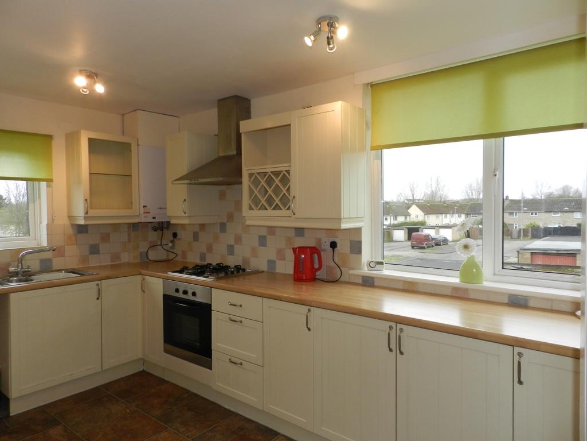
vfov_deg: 58.9
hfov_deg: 73.9
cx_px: 294
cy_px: 220
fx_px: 390
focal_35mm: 23
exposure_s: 1/100
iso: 160
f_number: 3.4
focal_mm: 4
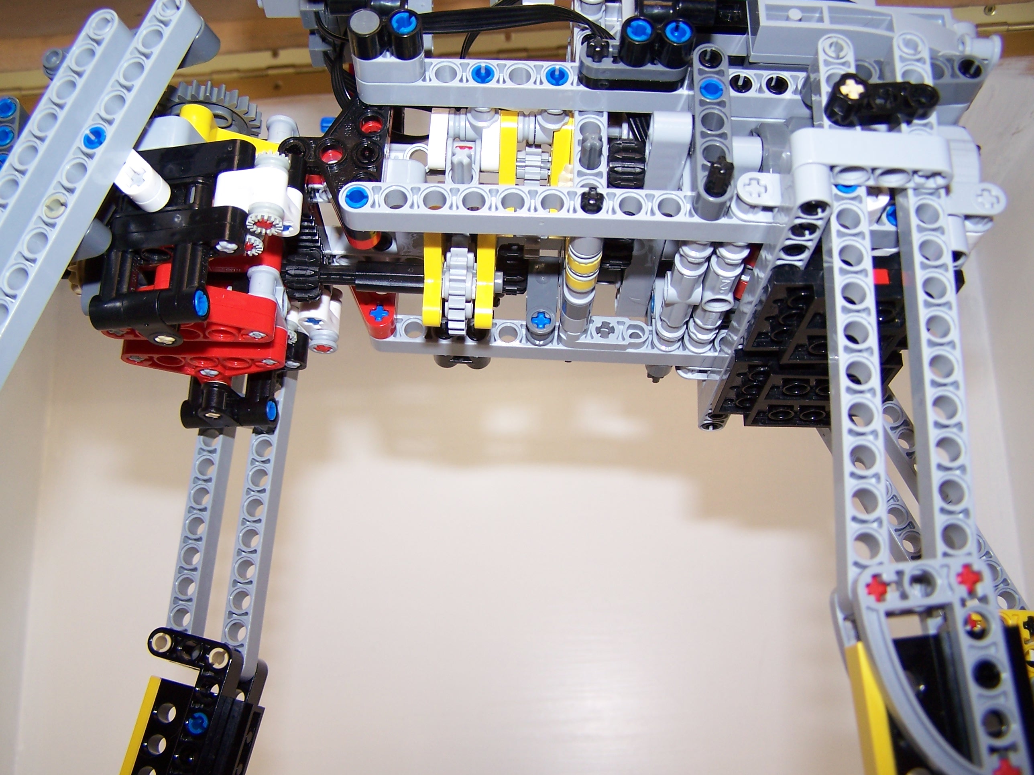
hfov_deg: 49.0
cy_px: 388
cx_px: 517
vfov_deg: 37.7
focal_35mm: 38
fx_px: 1135
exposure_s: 1/90
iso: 80
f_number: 2.8
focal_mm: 6.3
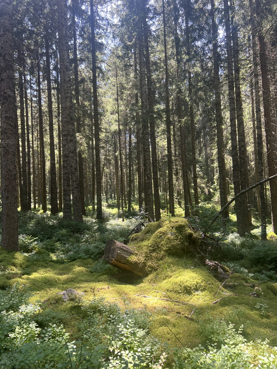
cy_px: 184
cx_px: 138
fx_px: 277
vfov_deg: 67.3
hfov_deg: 53.1
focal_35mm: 26
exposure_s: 1/134
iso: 32
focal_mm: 5.7
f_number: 1.5
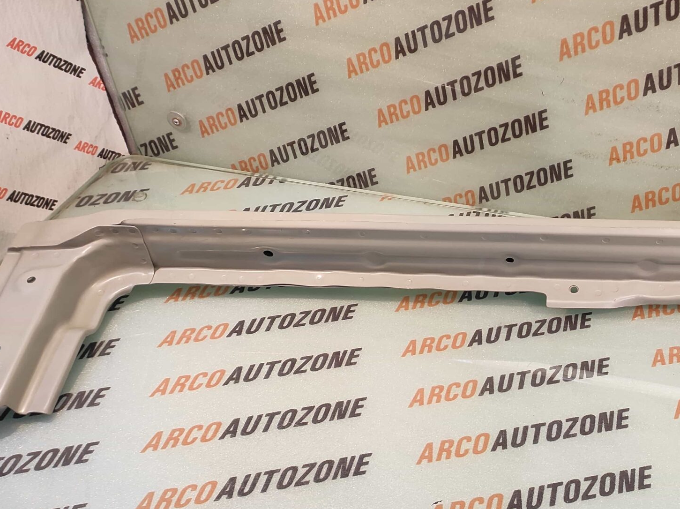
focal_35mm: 30
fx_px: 589
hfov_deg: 57.2
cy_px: 274
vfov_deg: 46.7
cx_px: 504
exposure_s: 1/33
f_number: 1.79
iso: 198
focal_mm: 4.74
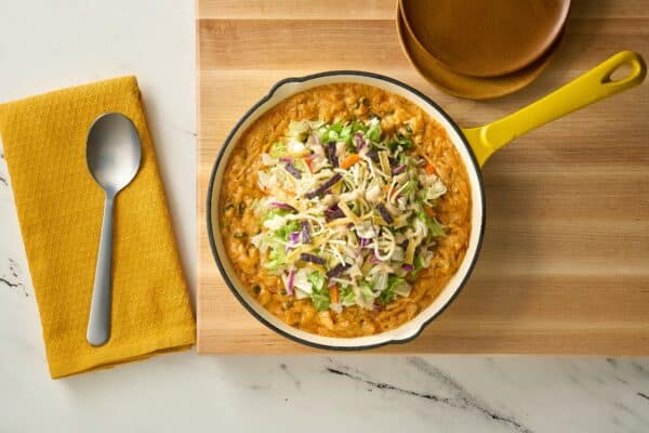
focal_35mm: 80
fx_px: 1442
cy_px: 216
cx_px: 324
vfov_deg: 17.1
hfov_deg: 25.4
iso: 400
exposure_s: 1/10
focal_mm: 80
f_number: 16
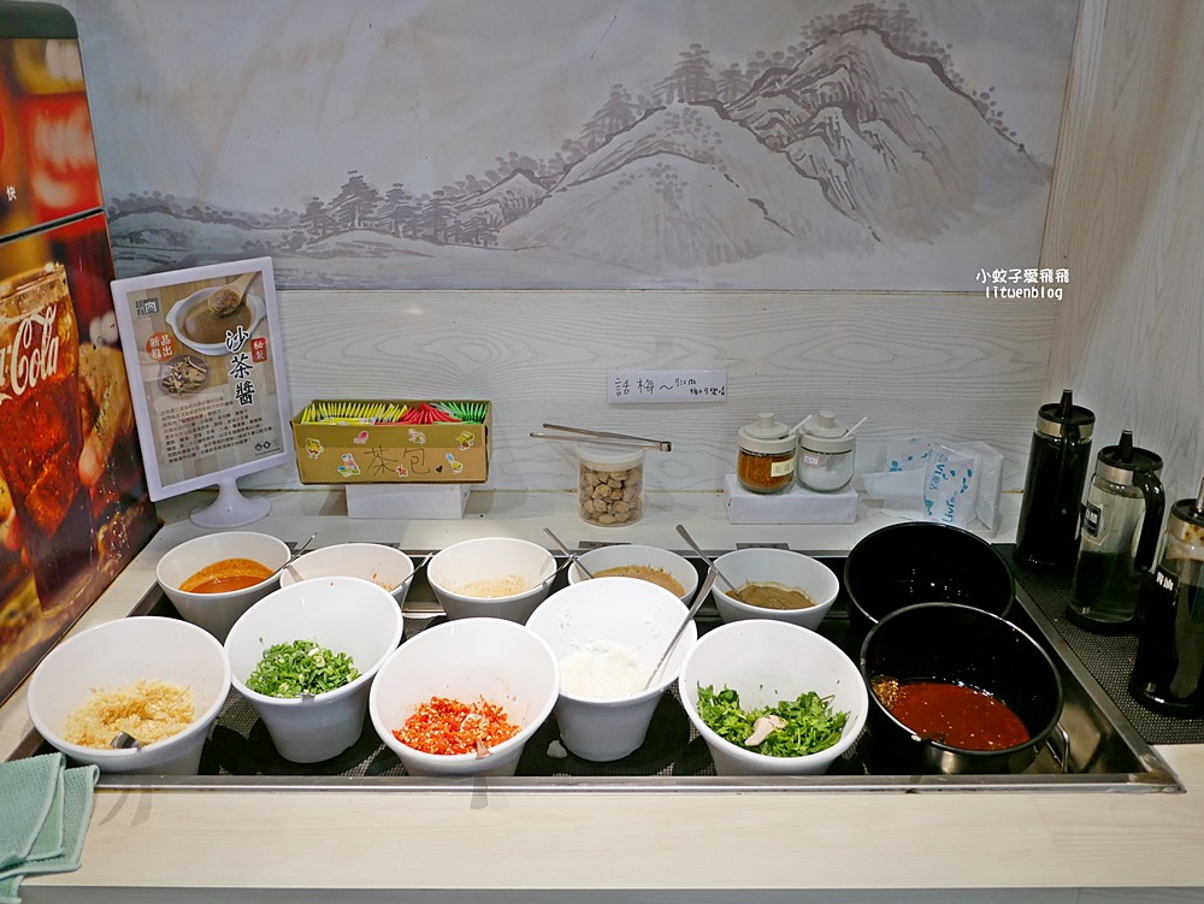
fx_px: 974
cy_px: 452
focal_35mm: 28
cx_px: 602
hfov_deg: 63.4
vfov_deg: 49.8
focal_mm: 14
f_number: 2.5
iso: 400
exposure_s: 1/60
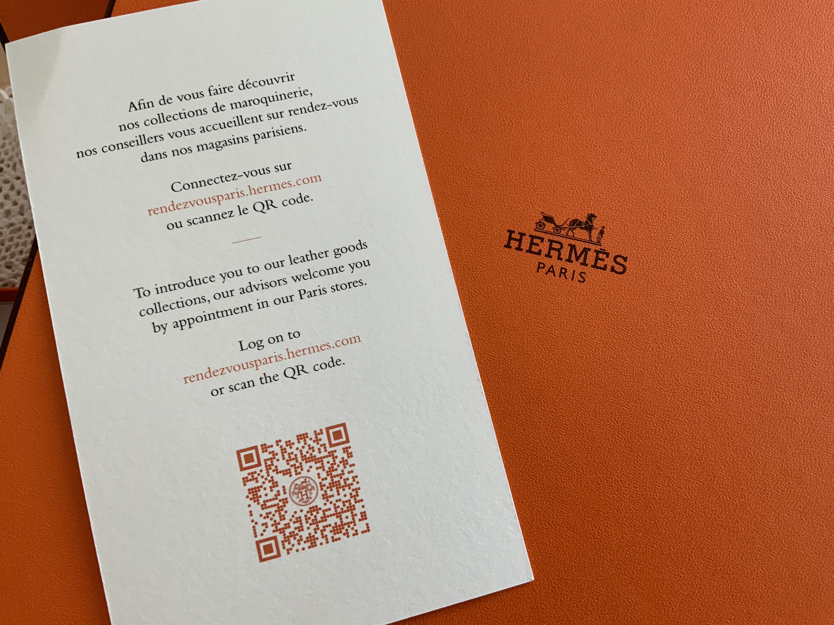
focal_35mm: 29
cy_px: 312
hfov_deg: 61.7
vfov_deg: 48.2
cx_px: 417
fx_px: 699
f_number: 1.8
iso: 64
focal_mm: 3
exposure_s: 1/86
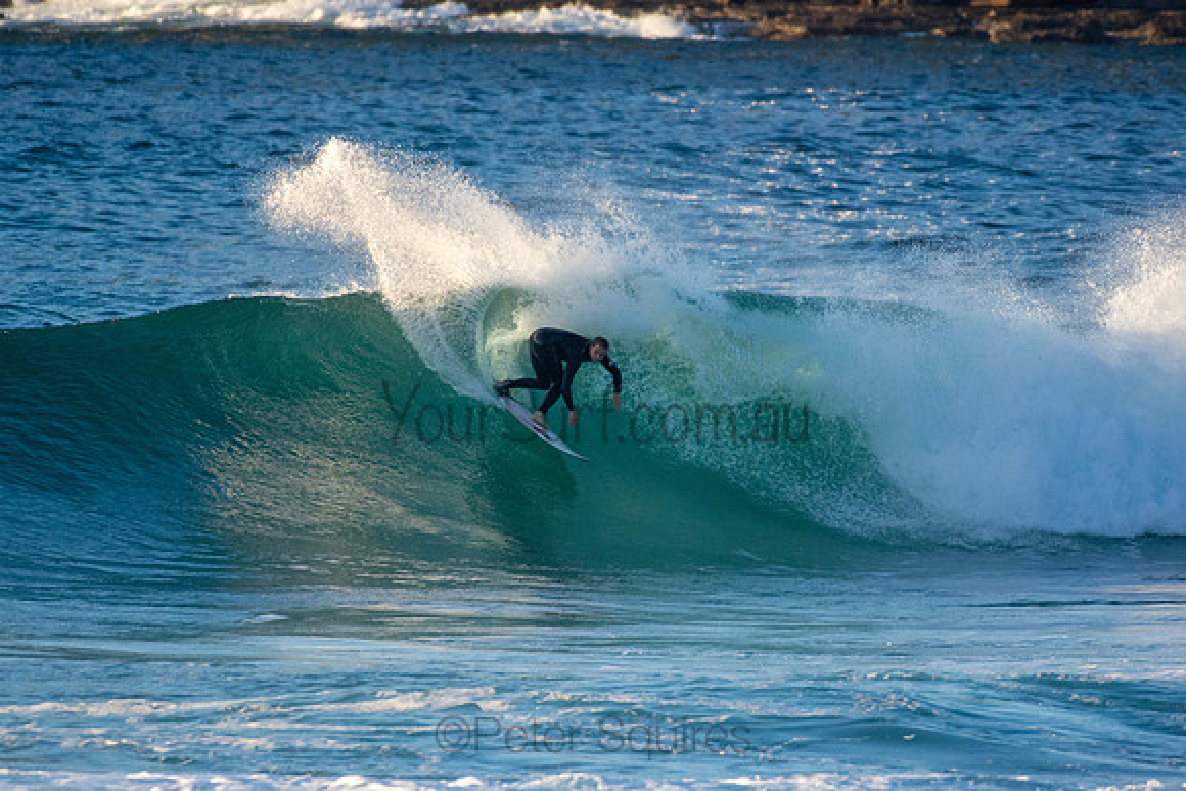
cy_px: 396
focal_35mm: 750
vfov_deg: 1.8
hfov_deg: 2.7
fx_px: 24713
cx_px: 593
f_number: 5.6
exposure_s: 1/2000
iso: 1400
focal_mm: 500
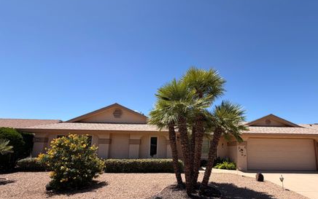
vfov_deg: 66.6
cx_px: 182
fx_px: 147
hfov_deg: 93.7
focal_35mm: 17
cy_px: 129
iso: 20
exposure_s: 1/770
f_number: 2.2
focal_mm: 2.22
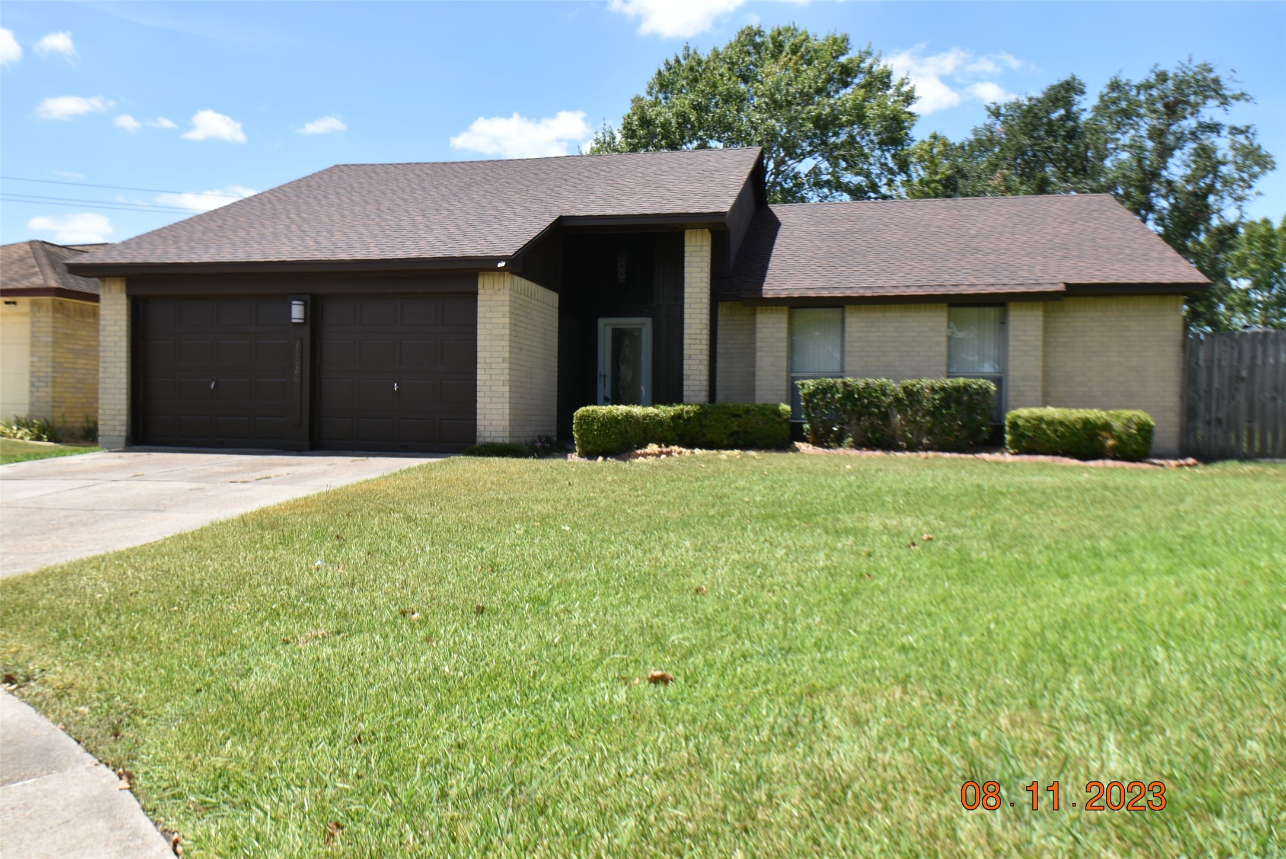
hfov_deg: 61.9
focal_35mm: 30
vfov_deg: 43.7
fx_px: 1072
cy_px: 430
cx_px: 643
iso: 160
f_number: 8
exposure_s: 1/250
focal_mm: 20
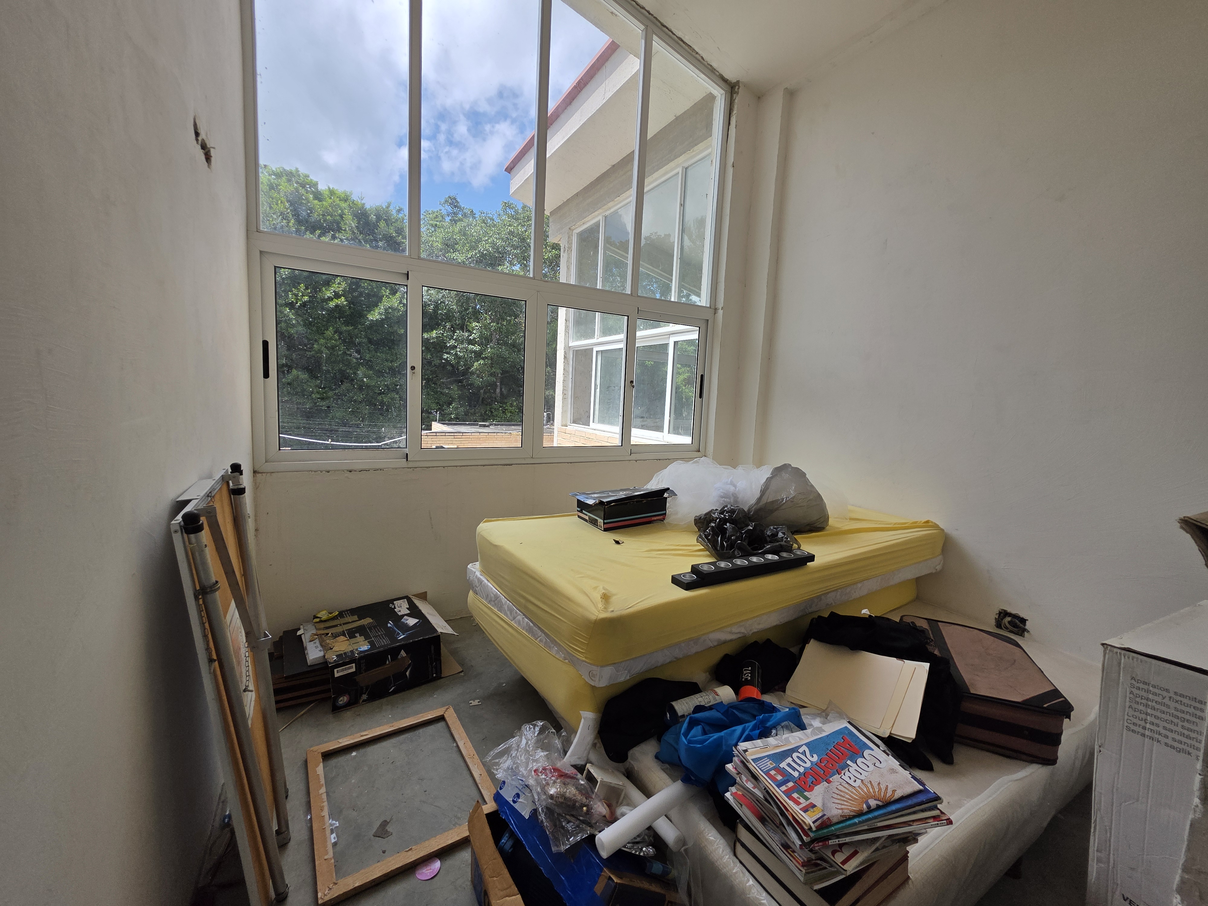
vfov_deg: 89.9
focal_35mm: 13
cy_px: 453
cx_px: 604
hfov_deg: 106.2
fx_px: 454
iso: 40
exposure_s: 1/1044
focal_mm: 2.2
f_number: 1.9
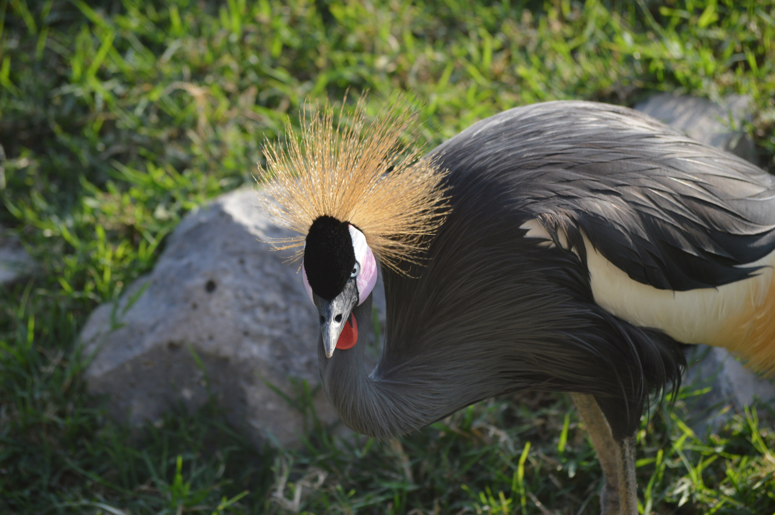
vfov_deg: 6.3
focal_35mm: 218
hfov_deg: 9.5
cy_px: 258
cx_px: 388
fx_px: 4678
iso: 200
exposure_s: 1/500
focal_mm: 145
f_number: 5.6
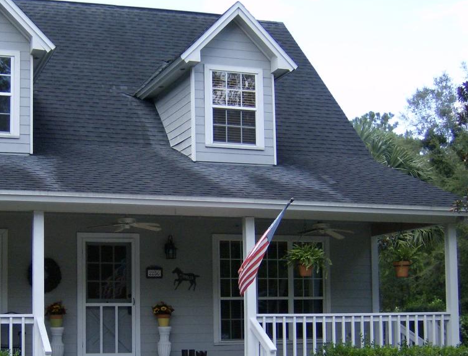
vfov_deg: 24.0
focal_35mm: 61
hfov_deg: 31.0
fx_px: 829
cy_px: 263
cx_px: 115
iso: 100
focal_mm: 6
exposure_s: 1/417
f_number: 2.8
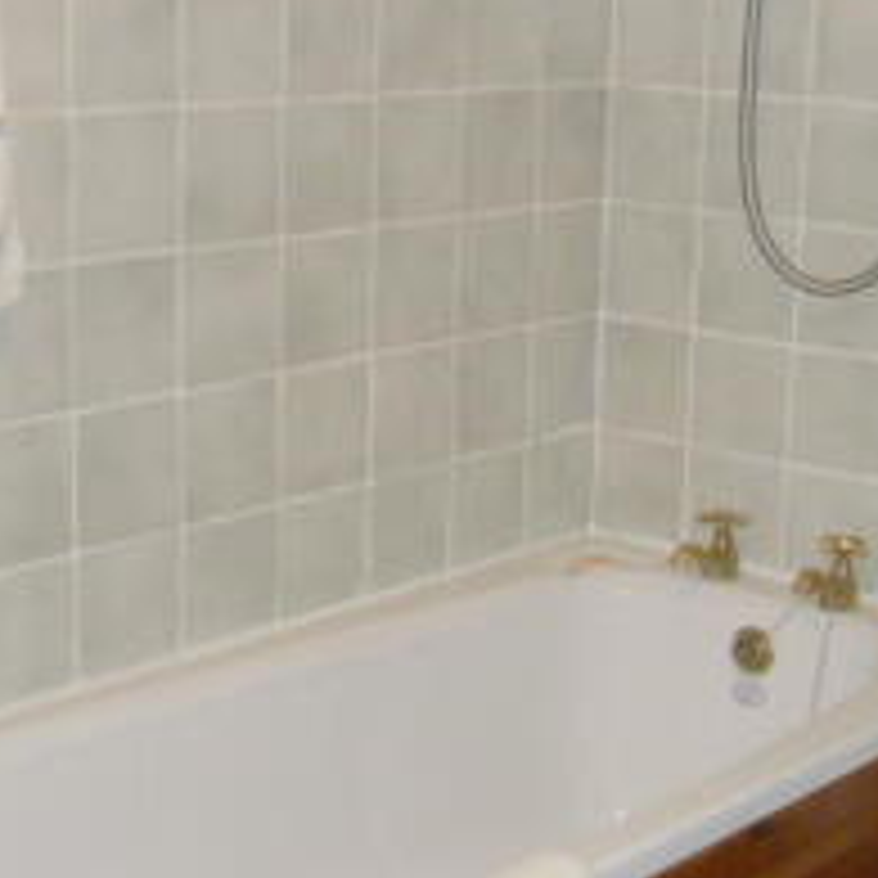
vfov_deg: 23.3
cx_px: 430
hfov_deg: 23.4
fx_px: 2124
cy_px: 534
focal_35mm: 74
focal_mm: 4.6
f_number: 2.8
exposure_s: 1/30
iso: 100
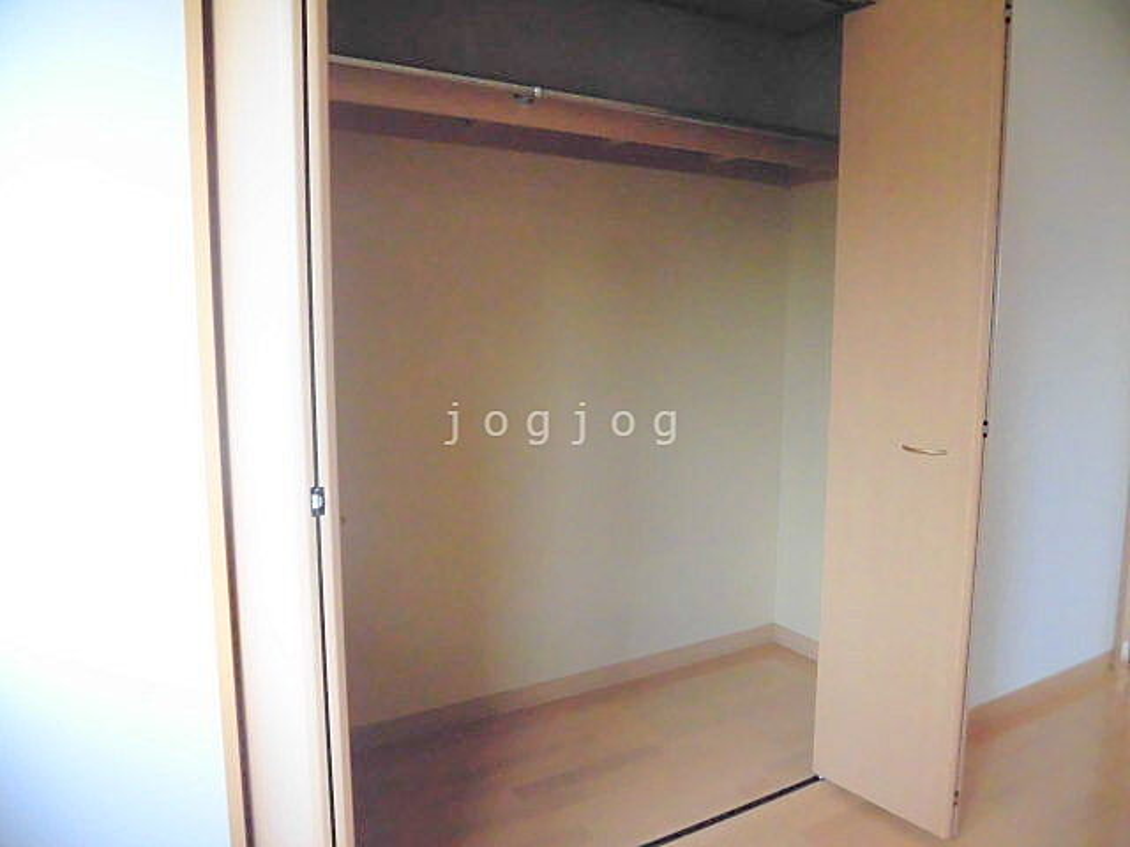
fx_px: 783
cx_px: 565
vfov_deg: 56.8
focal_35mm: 24
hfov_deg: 71.6
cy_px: 424
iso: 800
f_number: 3.1
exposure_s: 1/60
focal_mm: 4.3
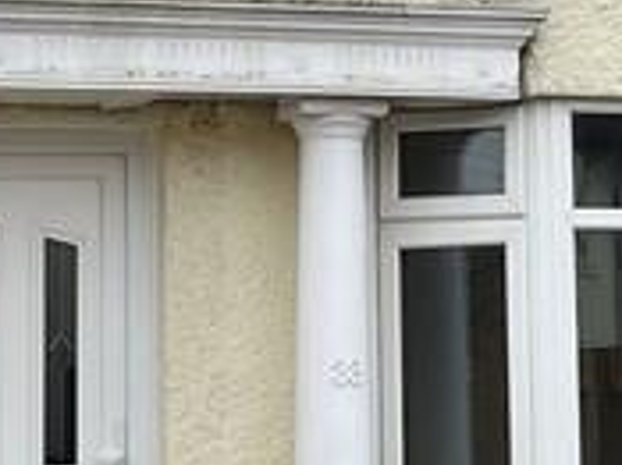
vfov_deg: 9.7
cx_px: 409
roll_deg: +1.8
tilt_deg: +6.1
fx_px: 2729
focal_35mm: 152
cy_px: 43
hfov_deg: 13.0
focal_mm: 5.1
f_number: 1.6
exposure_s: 1/840
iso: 50
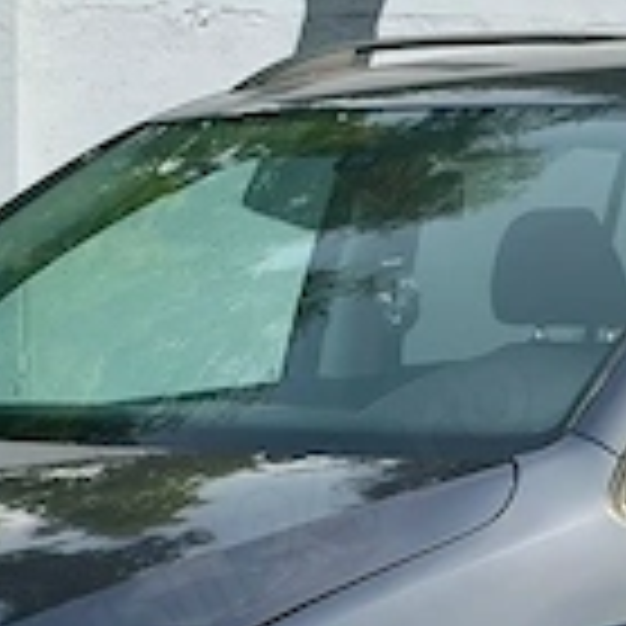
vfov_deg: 8.8
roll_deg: +0.3
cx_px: 419
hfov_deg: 8.8
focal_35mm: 199
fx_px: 4072
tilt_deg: -5.7
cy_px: 594
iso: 50
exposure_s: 1/1553
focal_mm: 5.96
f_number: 1.6
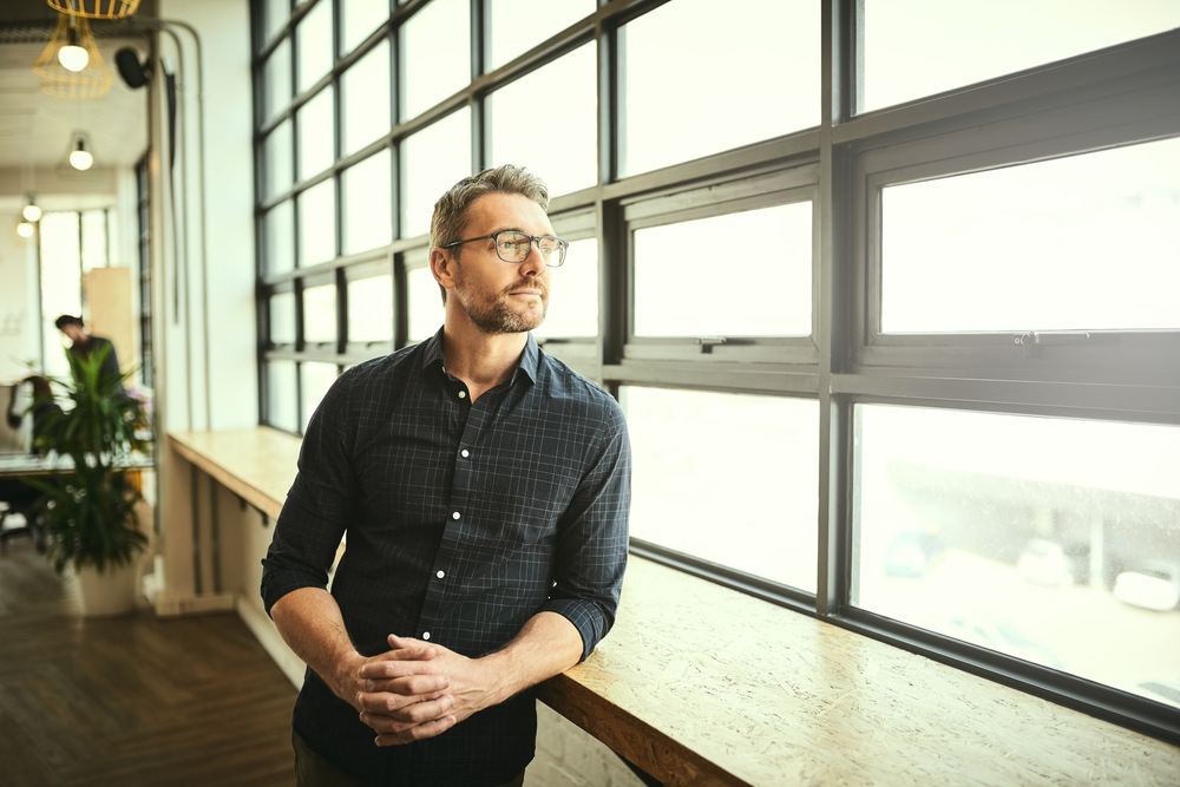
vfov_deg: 37.9
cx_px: 590
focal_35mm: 35
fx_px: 1147
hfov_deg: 54.4
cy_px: 394
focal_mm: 35
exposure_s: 1/250
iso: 200
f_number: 2.2
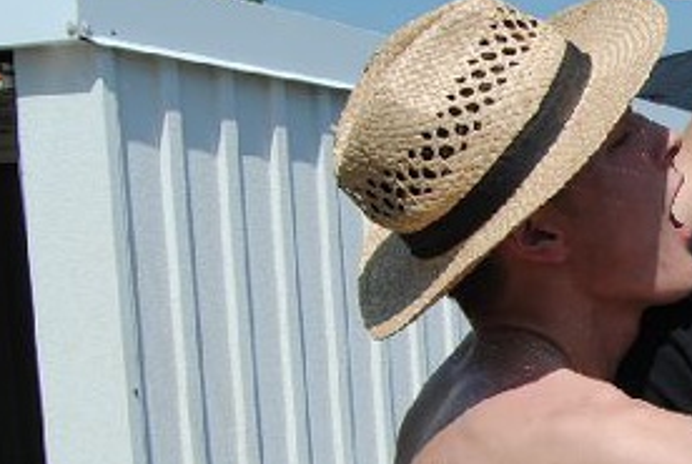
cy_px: 484
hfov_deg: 21.2
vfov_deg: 15.6
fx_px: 1656
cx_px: 918
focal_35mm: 86
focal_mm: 20
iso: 100
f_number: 9
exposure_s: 1/320
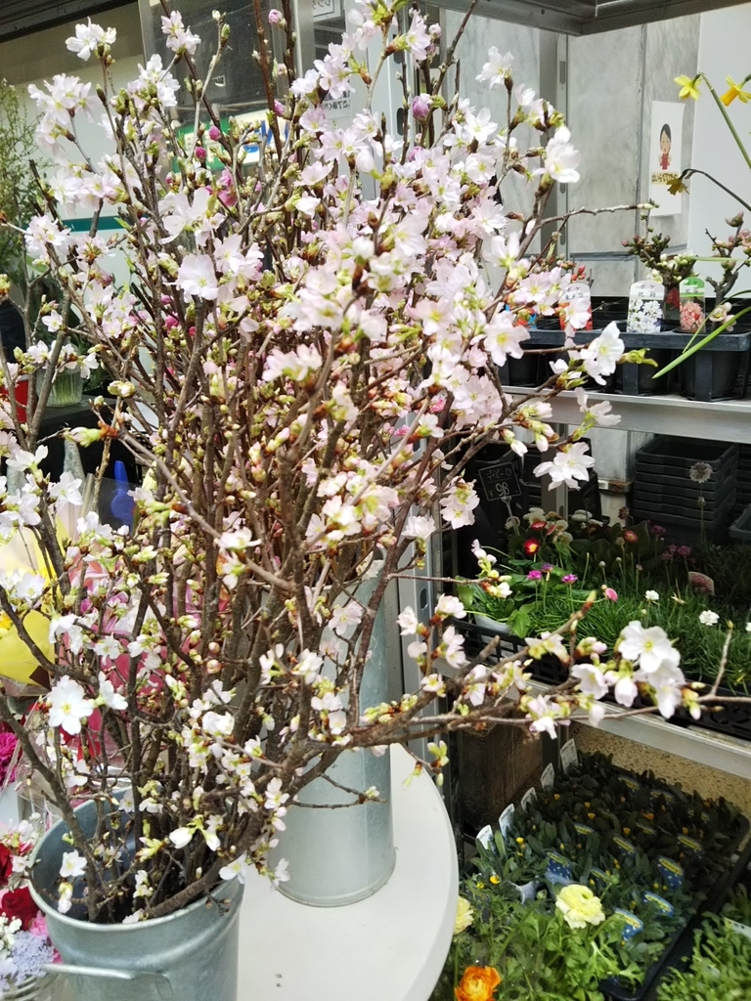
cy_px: 500
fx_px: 868
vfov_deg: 60.0
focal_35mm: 30
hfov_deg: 46.8
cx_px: 376
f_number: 2.2
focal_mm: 4
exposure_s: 1/60
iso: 50
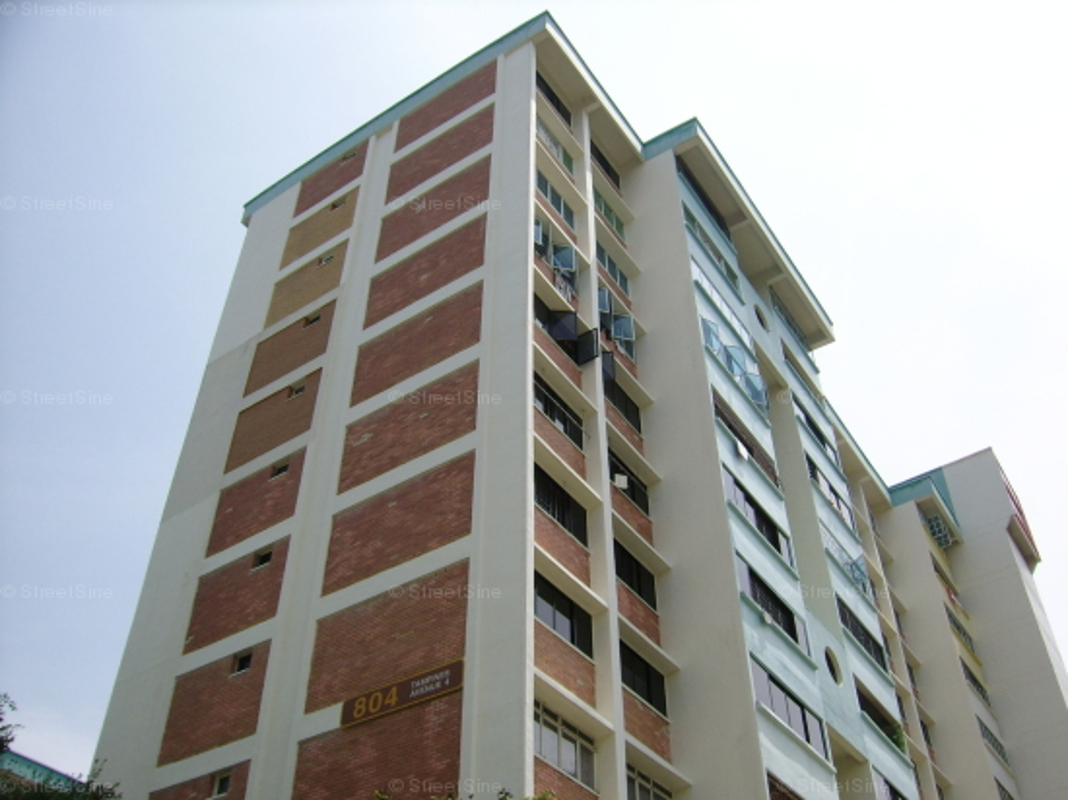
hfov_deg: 52.6
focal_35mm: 35
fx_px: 1079
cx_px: 534
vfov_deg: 40.7
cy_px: 400
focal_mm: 5.95
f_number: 5.8
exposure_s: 1/594
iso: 50
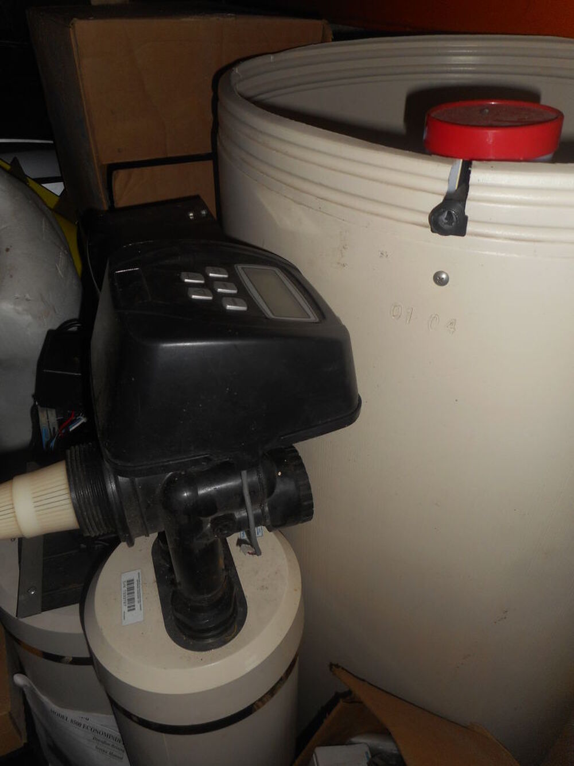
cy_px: 383
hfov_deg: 54.9
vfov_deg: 69.4
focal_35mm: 25
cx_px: 287
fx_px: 553
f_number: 3.7
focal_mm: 4.5
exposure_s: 1/25
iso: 80
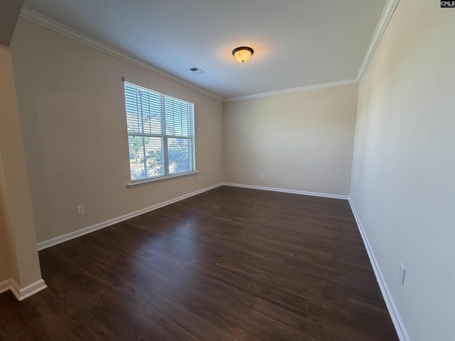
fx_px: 184
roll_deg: -0.3
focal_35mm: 14
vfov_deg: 85.7
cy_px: 170
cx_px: 228
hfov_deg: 102.1
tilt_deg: -7.2
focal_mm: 2.22
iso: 250
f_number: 2.2
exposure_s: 1/120
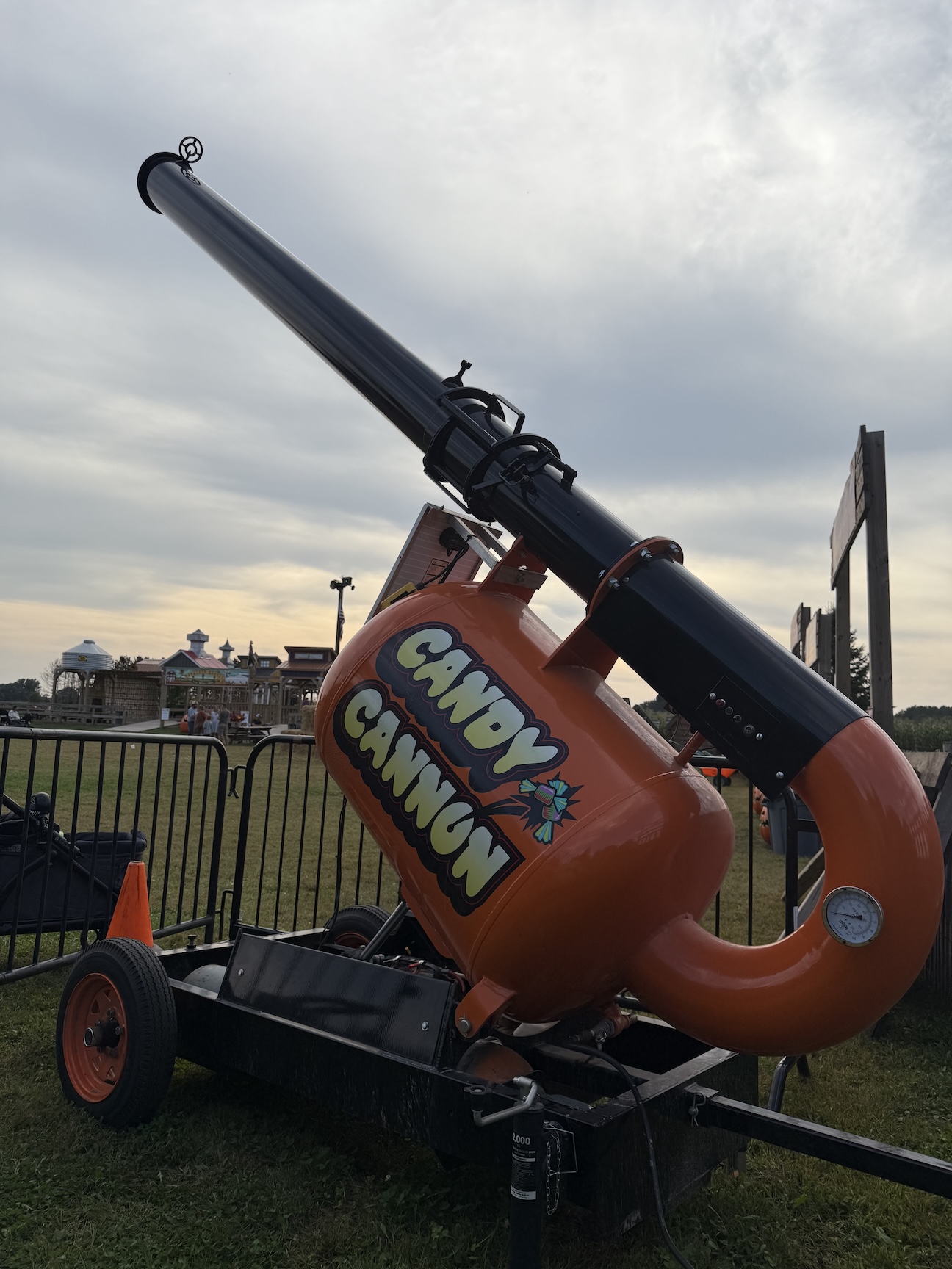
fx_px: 880
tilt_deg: +6.6
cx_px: 476
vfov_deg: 71.6
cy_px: 634
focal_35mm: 24
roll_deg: -3.2
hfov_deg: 56.8
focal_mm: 6.76
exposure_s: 1/4405
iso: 80
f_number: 1.78
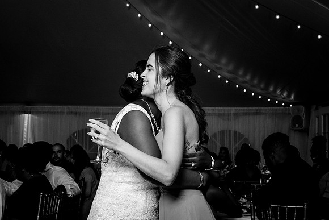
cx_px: 179
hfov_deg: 31.5
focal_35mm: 64
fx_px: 583
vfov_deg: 21.3
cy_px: 139
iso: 2000
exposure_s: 1/200
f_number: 5.6
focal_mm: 35
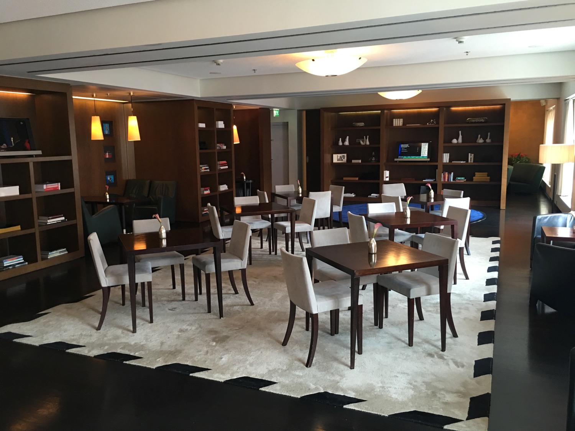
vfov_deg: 48.2
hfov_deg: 61.7
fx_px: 482
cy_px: 216
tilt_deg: -7.8
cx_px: 288
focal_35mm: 29
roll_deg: +0.6
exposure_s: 1/17
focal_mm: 4.15
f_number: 2.2
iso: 80
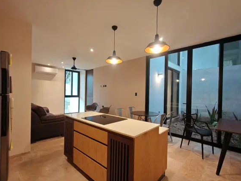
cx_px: 116
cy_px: 95
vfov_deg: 74.7
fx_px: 118
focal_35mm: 17
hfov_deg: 91.0
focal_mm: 1.96
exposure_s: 1/60
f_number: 2.2
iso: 400
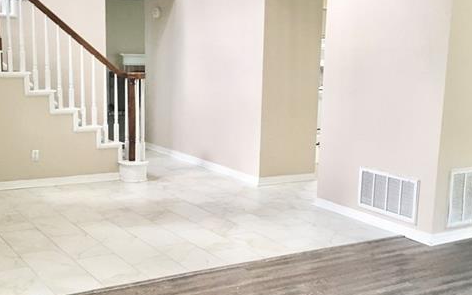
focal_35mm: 50
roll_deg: -0.6
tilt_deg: -12.7
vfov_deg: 25.8
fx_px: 643
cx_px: 237
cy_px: 166
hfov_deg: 40.3
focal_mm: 4.15
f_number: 2.2
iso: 64
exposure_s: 1/30
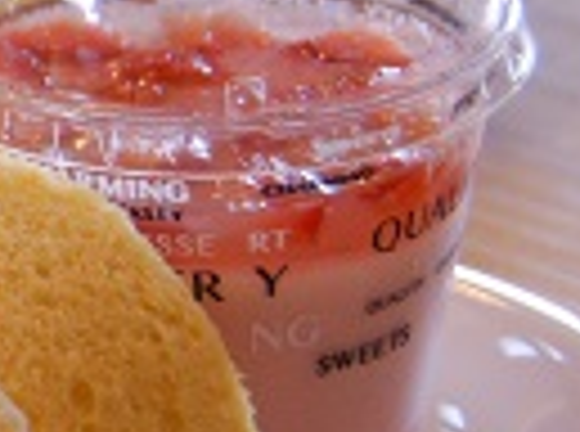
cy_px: 236
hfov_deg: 6.5
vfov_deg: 5.0
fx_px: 4946
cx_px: -589
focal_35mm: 296
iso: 800
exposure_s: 1/80
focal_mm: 50
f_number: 4.5
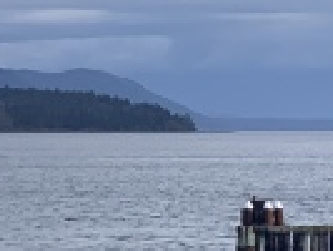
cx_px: 929
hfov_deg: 6.0
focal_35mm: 312
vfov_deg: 4.8
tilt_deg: -0.1
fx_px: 3004
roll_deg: +0.0
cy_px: 236
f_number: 2.4
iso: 16
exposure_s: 1/761
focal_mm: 6
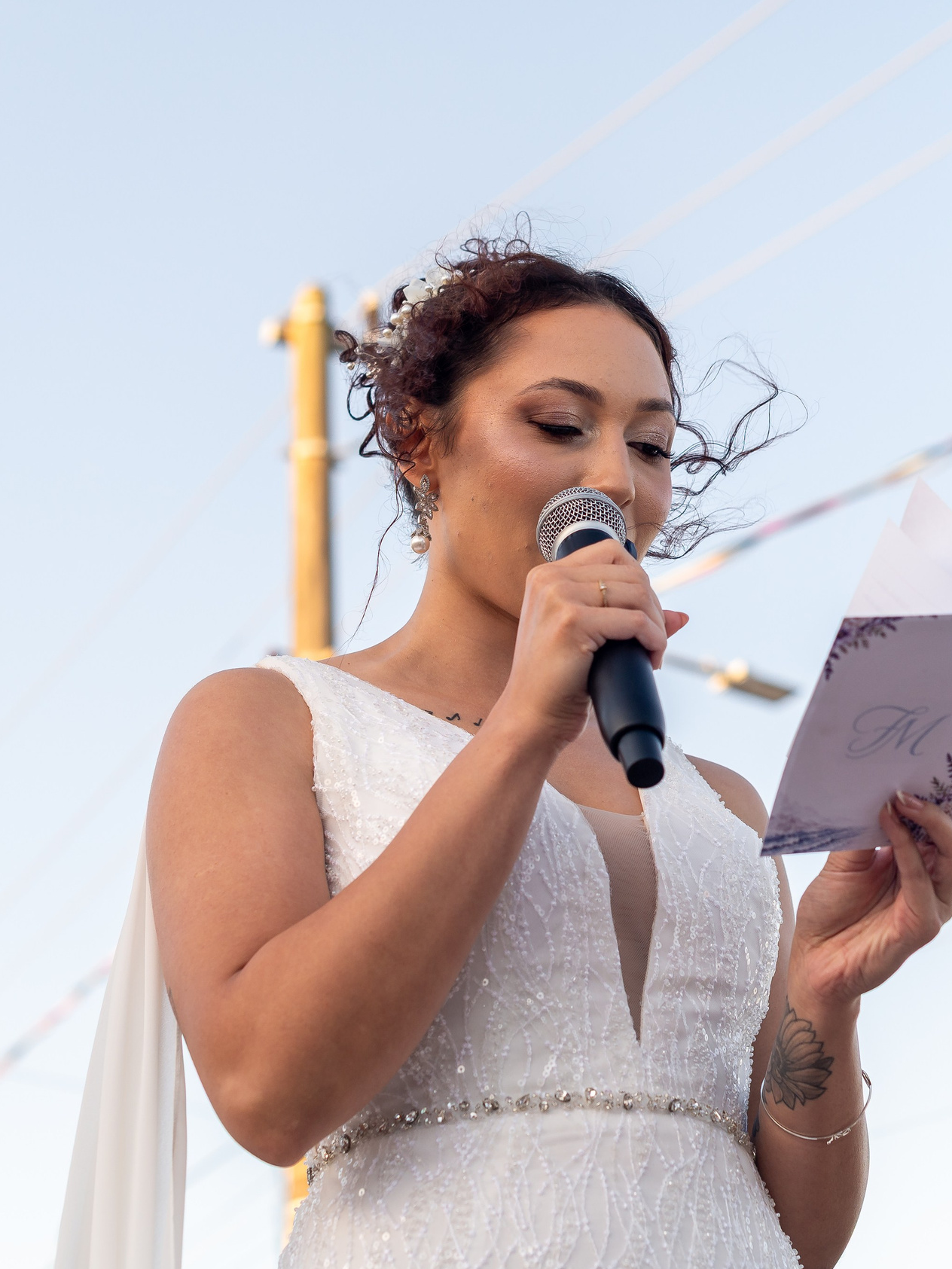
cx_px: 624
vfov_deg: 26.7
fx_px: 2676
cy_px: 641
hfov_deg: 20.1
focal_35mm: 73
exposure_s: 1/640
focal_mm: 50
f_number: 3.2
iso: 320
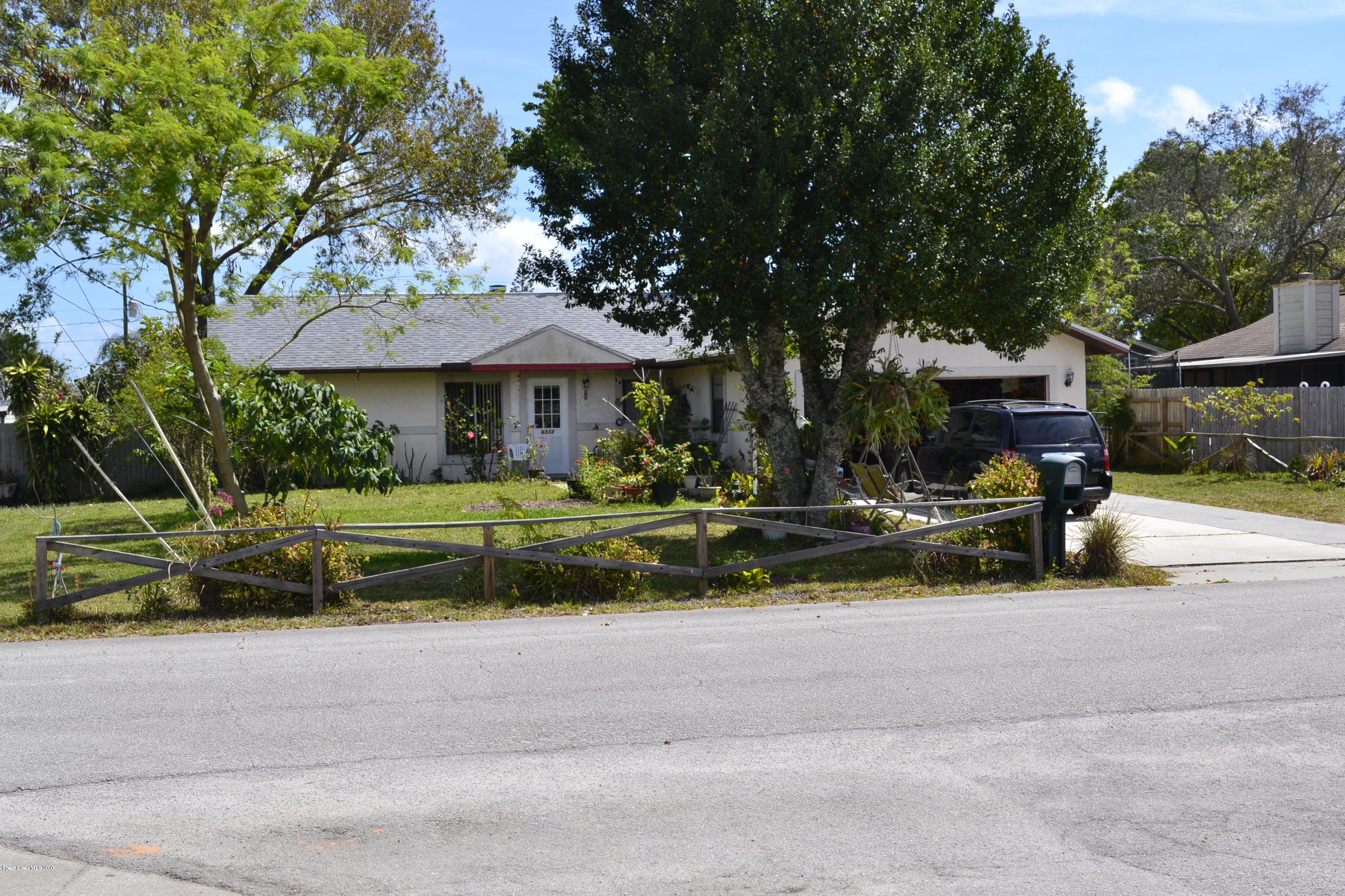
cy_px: 448
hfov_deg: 43.6
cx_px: 672
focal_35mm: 45
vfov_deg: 29.9
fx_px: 1681
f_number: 11
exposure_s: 1/400
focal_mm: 30
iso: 400
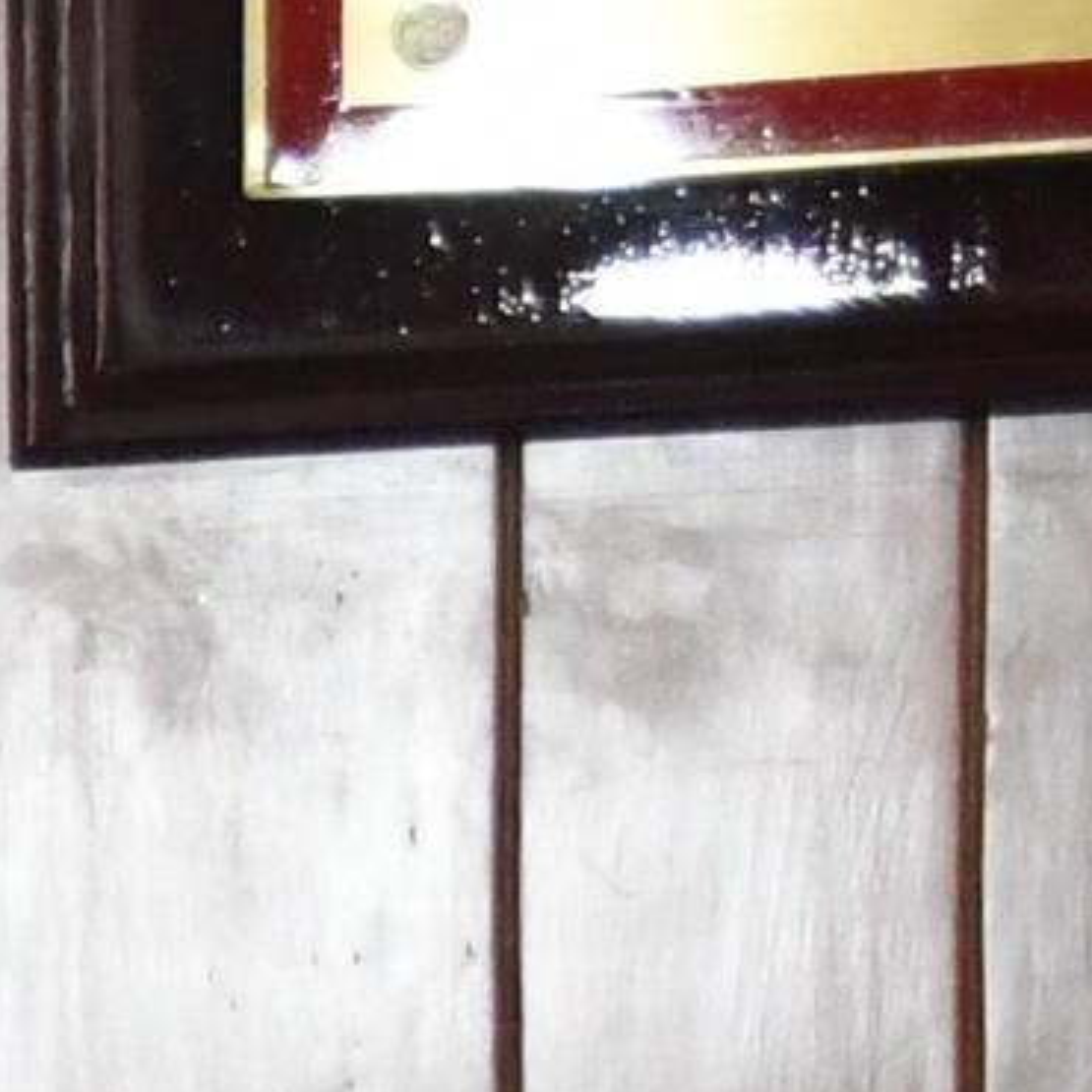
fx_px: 13705
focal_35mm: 384
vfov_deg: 4.4
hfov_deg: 3.9
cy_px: 2972
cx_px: -4946
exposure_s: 1/100
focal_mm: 27
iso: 2500
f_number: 4
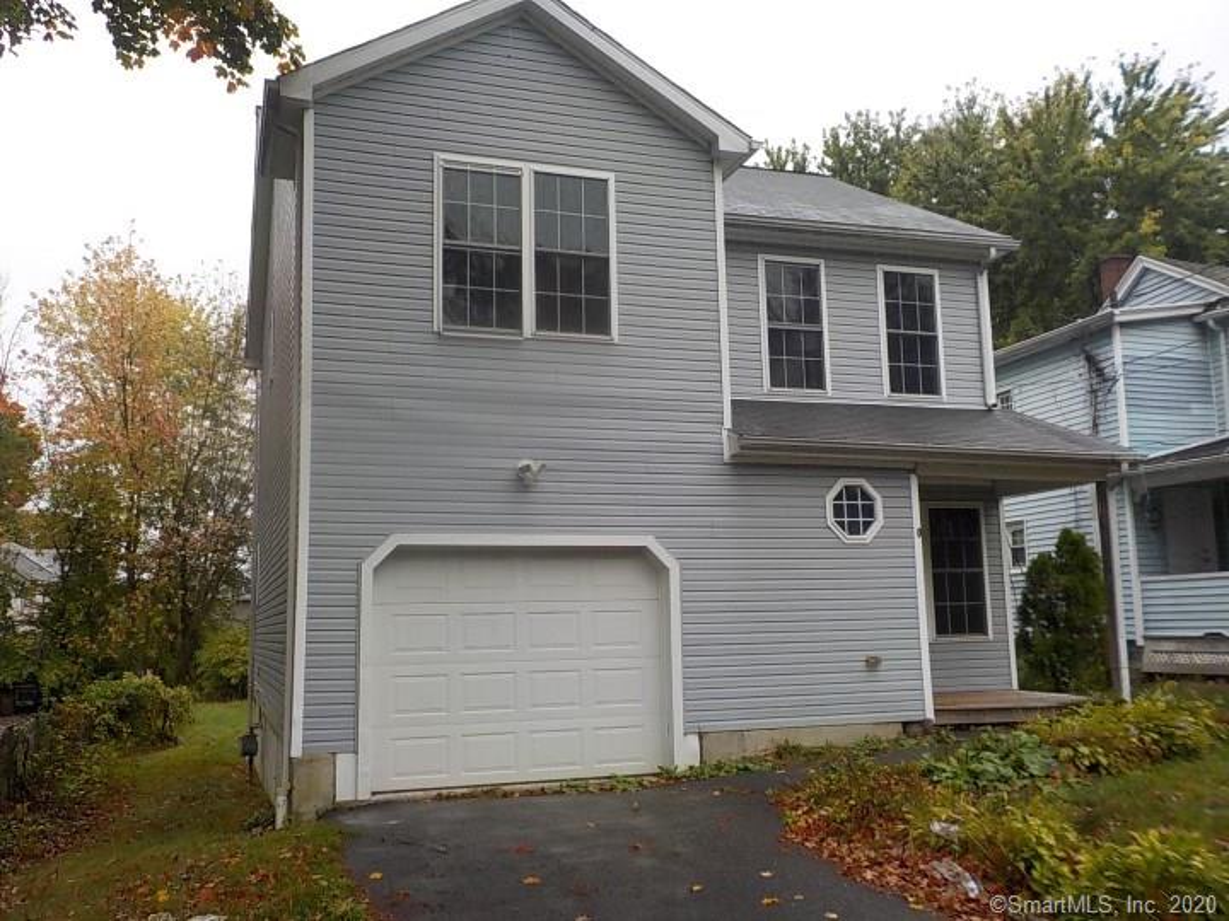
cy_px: 460
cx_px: 614
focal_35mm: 30
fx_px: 1065
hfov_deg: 60.0
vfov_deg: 46.8
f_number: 3.3
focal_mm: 4.1
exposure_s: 1/160
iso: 125
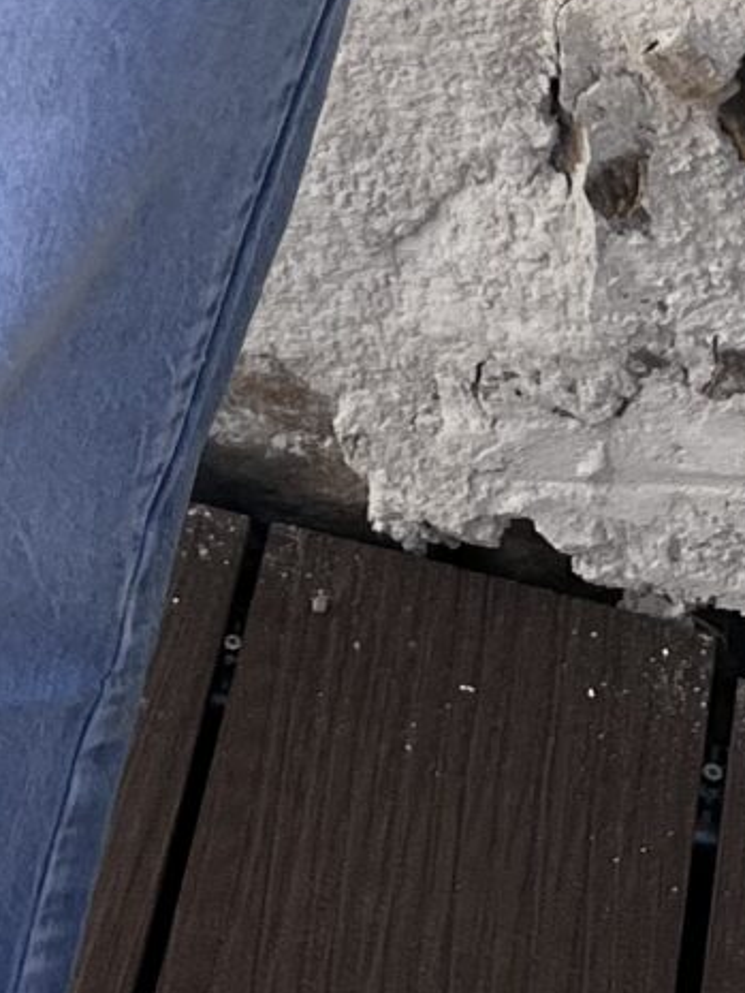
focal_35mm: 143
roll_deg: -2.1
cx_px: -179
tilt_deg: -24.1
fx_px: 4102
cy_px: -1228
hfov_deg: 10.2
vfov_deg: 11.8
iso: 50
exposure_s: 1/1106
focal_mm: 5.1
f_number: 1.6
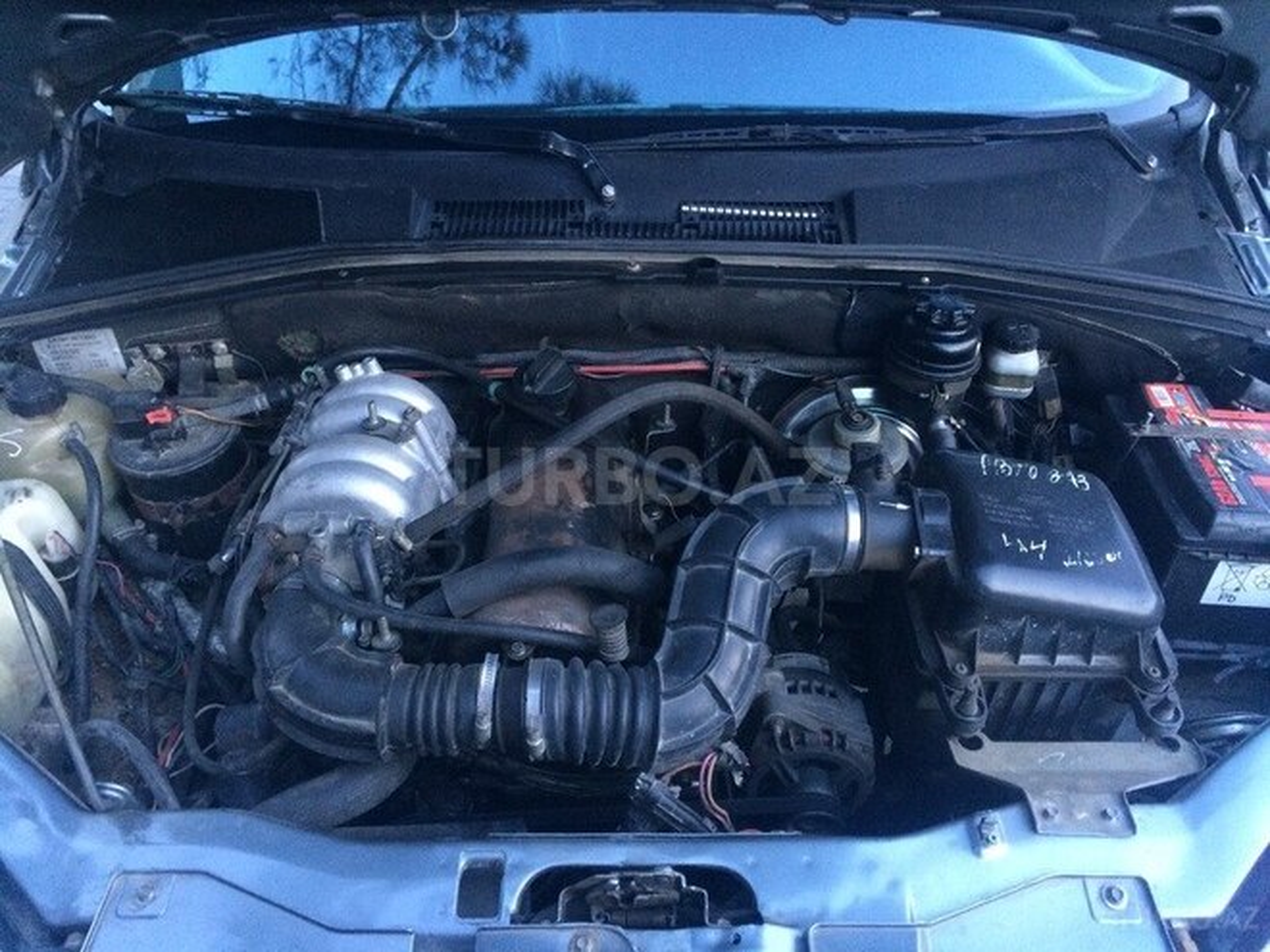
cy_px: 476
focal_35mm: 29
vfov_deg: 48.2
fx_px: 1064
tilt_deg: -37.5
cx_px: 635
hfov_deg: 61.7
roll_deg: -0.6
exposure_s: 1/20
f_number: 2.2
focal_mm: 4.15
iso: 320
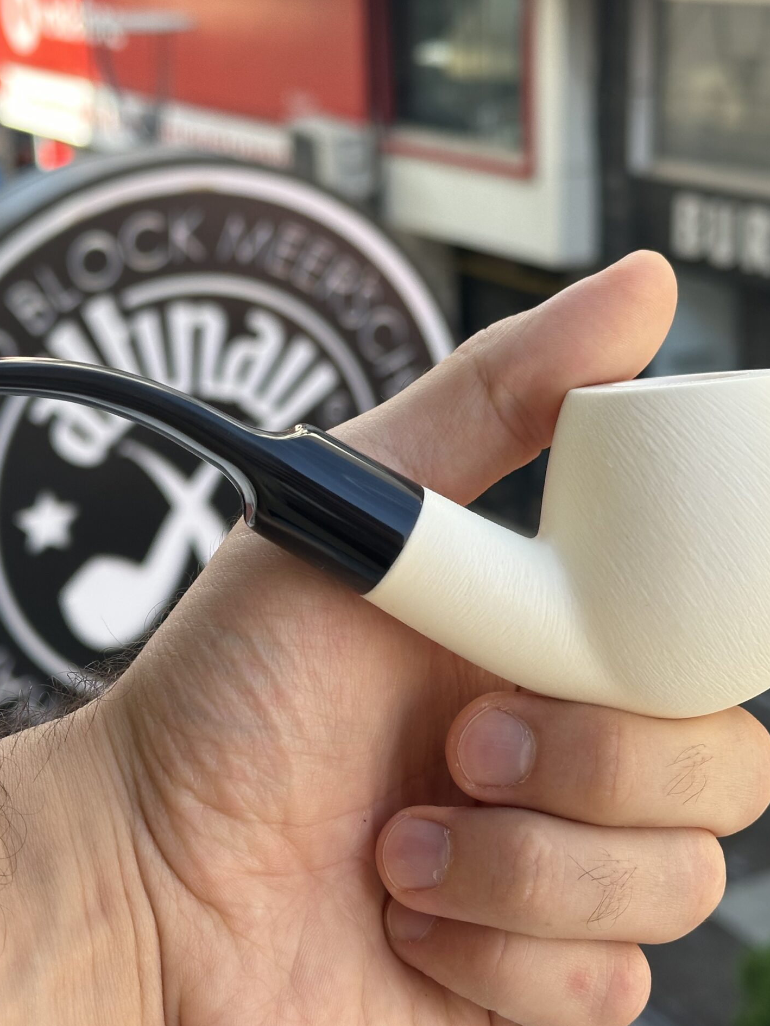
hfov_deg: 22.6
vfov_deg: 29.8
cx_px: 367
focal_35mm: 65
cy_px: 511
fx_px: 1927
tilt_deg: -18.2
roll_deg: +2.0
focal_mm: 6.86
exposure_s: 1/464
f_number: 1.78
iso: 64
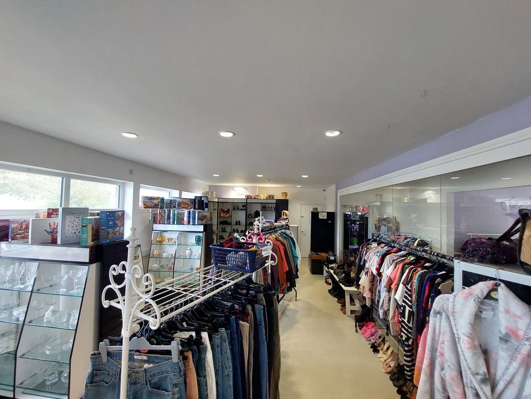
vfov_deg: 89.9
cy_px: 200
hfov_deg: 106.2
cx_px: 266
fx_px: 199
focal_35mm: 13
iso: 160
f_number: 2.2
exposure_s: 1/50
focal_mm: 1.74
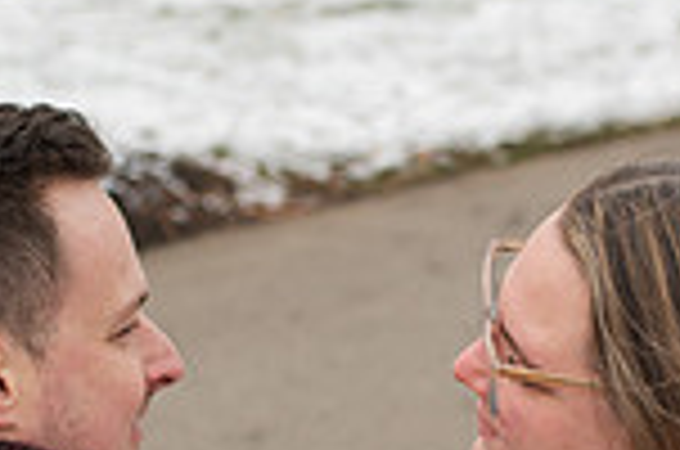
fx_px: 2733
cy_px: 435
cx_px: 250
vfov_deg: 9.4
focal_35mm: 145
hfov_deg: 14.2
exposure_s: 1/320
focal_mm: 35
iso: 100
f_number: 2.8
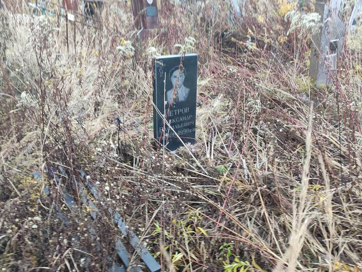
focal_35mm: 30
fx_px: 314
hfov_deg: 59.8
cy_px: 126
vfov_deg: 46.8
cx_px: 203
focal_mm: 4.77
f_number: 1.75
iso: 325
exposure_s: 1/50
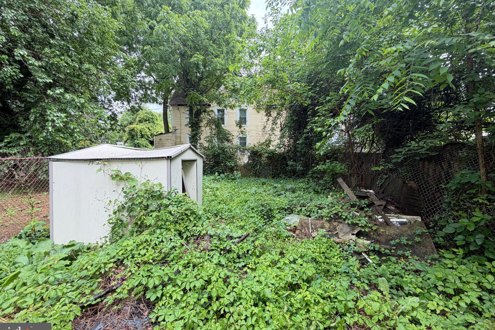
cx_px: 244
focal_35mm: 15
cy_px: 152
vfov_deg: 77.2
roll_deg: -0.6
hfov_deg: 100.4
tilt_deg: -0.4
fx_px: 206
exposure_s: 1/173
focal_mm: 2.22
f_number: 2.2
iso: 40
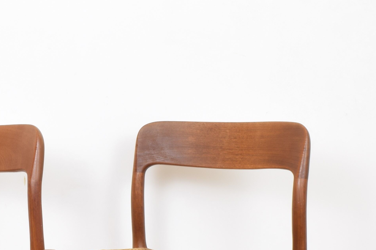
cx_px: 44
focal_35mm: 85
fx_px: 888
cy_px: 223
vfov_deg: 15.9
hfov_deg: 23.3
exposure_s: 5
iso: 100
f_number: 22
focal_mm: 18
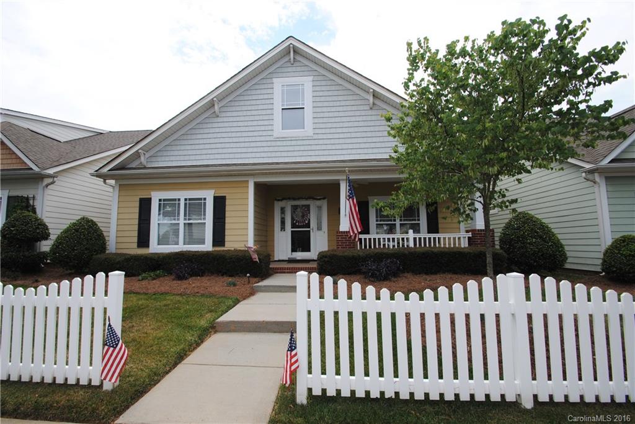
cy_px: 212
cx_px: 318
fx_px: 265
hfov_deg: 100.4
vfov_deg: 77.4
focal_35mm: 15
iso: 100
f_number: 7.1
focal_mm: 10
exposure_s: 1/200
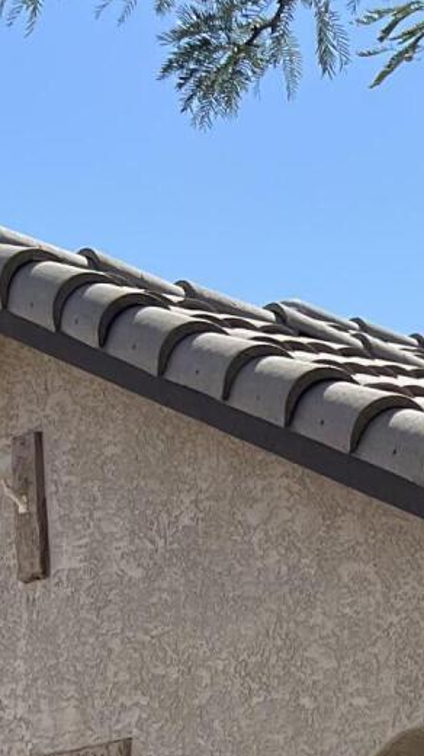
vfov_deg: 17.3
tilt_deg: -3.7
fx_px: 2181
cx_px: 995
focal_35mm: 109
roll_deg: +0.9
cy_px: 1197
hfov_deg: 9.9
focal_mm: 5.7
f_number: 1.5
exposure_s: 1/3704
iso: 50
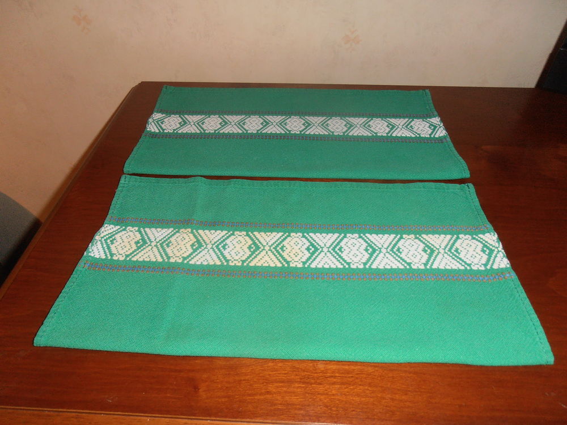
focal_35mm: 24
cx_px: 284
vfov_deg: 56.8
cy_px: 212
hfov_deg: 71.6
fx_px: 393
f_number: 3
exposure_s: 1/30
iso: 125
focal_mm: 4.2
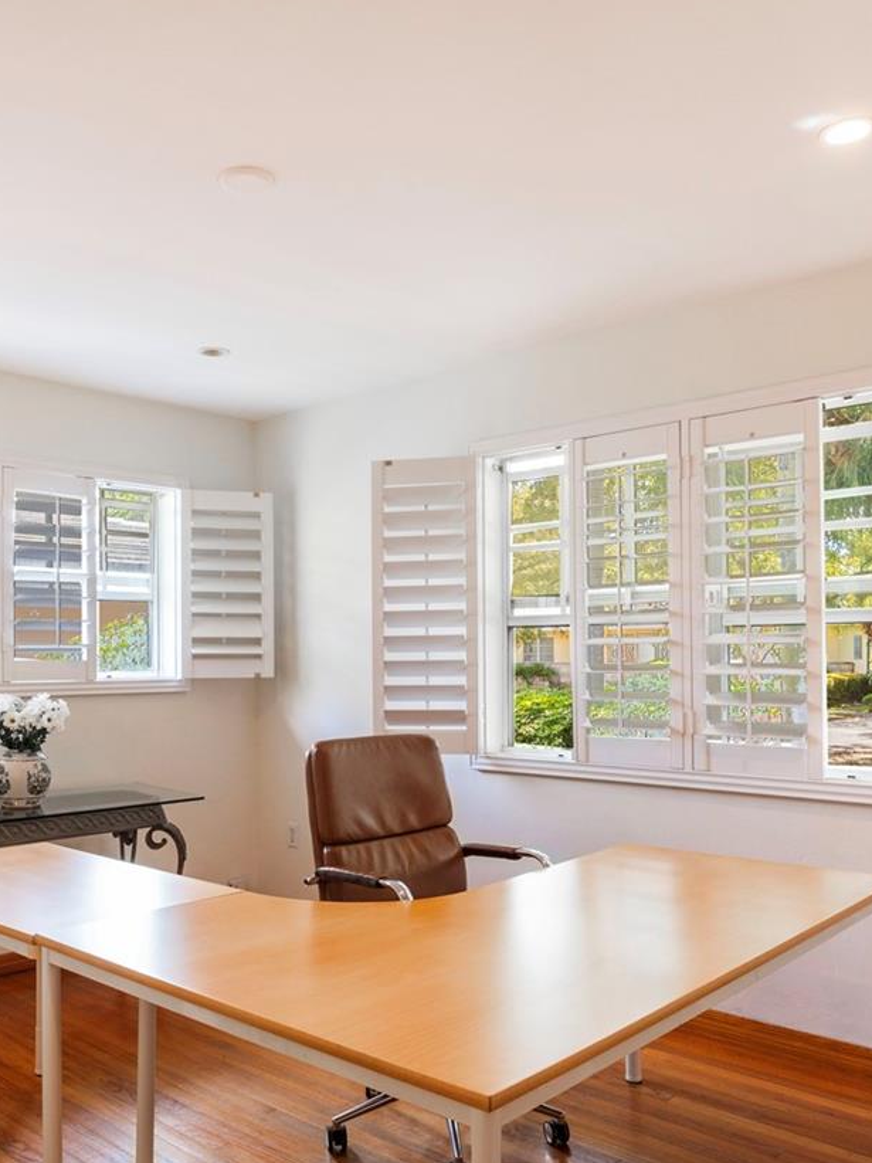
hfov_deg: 45.3
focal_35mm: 31
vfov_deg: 58.3
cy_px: 654
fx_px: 1039
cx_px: 354
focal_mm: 11
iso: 200
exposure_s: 1/4
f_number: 8
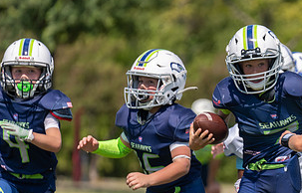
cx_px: 357
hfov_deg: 4.0
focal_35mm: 526
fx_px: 4359
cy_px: 159
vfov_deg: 2.5
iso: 100
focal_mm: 200
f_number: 3.5
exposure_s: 1/1600
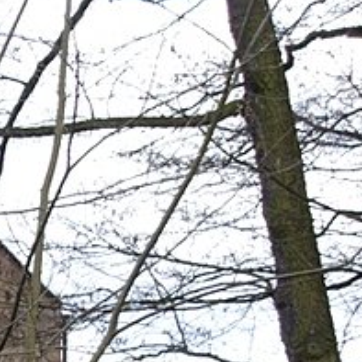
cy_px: 538
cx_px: -447
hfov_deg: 5.8
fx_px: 3455
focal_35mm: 292
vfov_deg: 5.9
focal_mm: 50
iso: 100
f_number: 6.3
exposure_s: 1/100
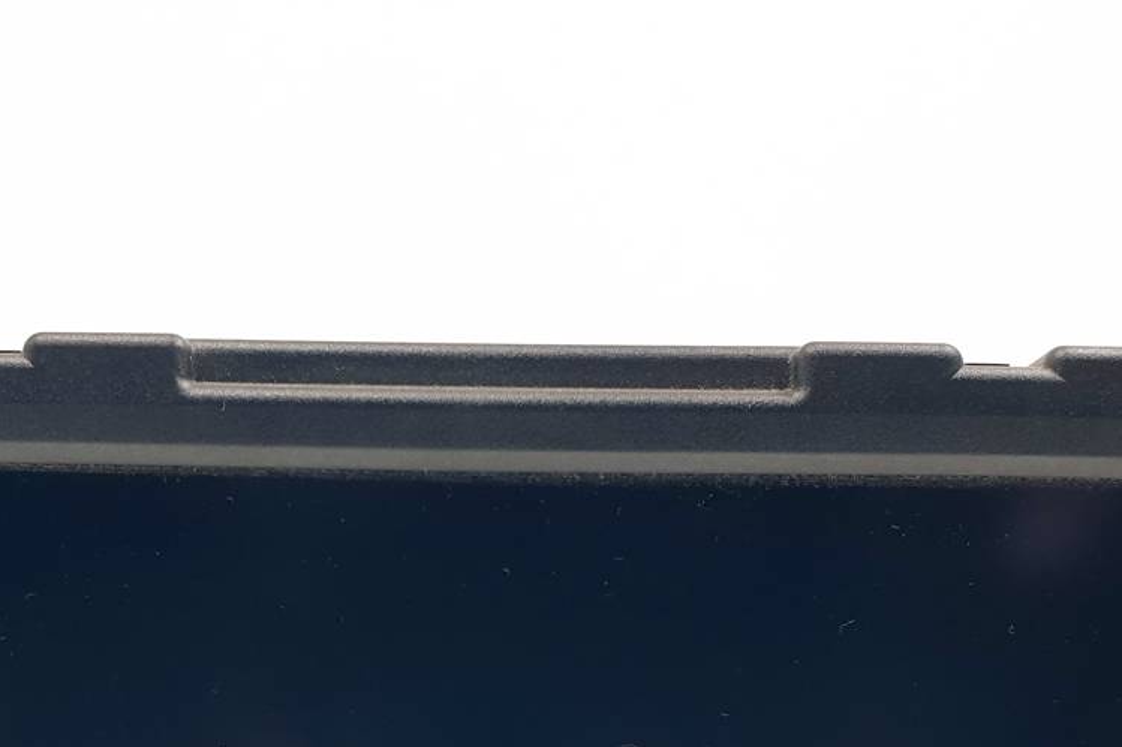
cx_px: 502
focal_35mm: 52
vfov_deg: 24.5
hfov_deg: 38.2
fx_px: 1620
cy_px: 781
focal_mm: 4.3
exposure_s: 1/152
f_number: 2.4
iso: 50
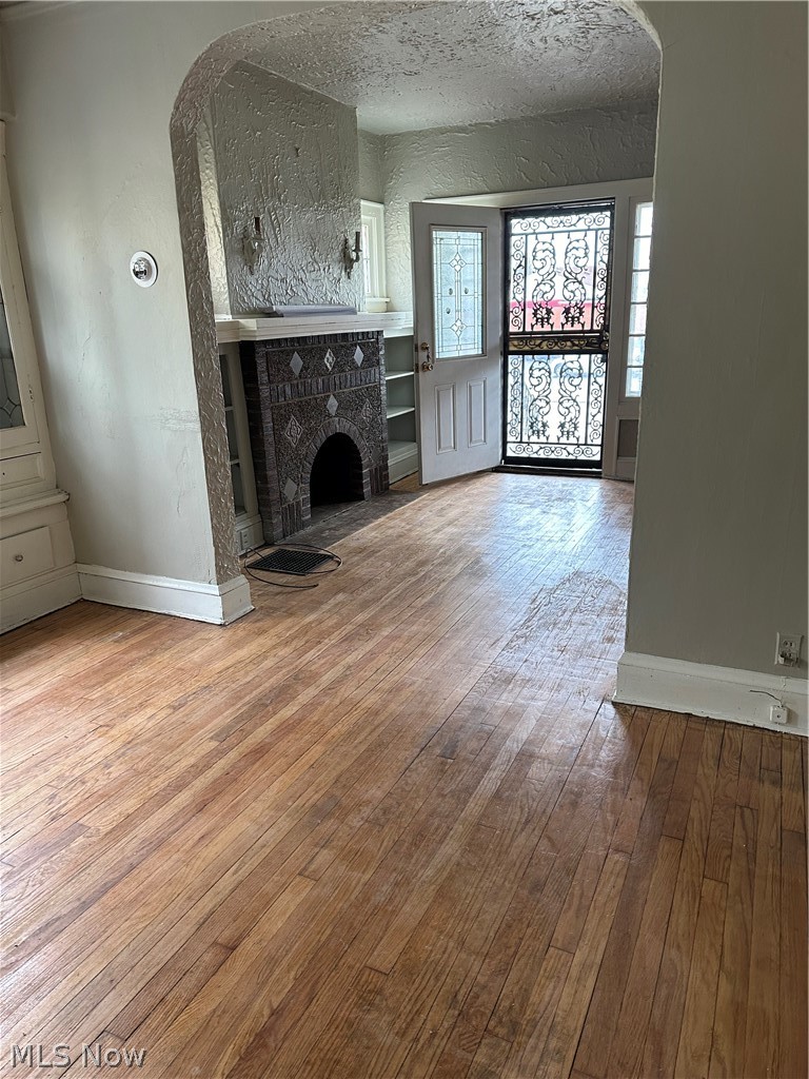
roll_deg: +3.1
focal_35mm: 24
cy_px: 540
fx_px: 748
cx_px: 404
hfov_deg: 56.8
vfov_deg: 71.6
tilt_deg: -14.5
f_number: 1.78
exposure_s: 1/73
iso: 250
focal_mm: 6.86
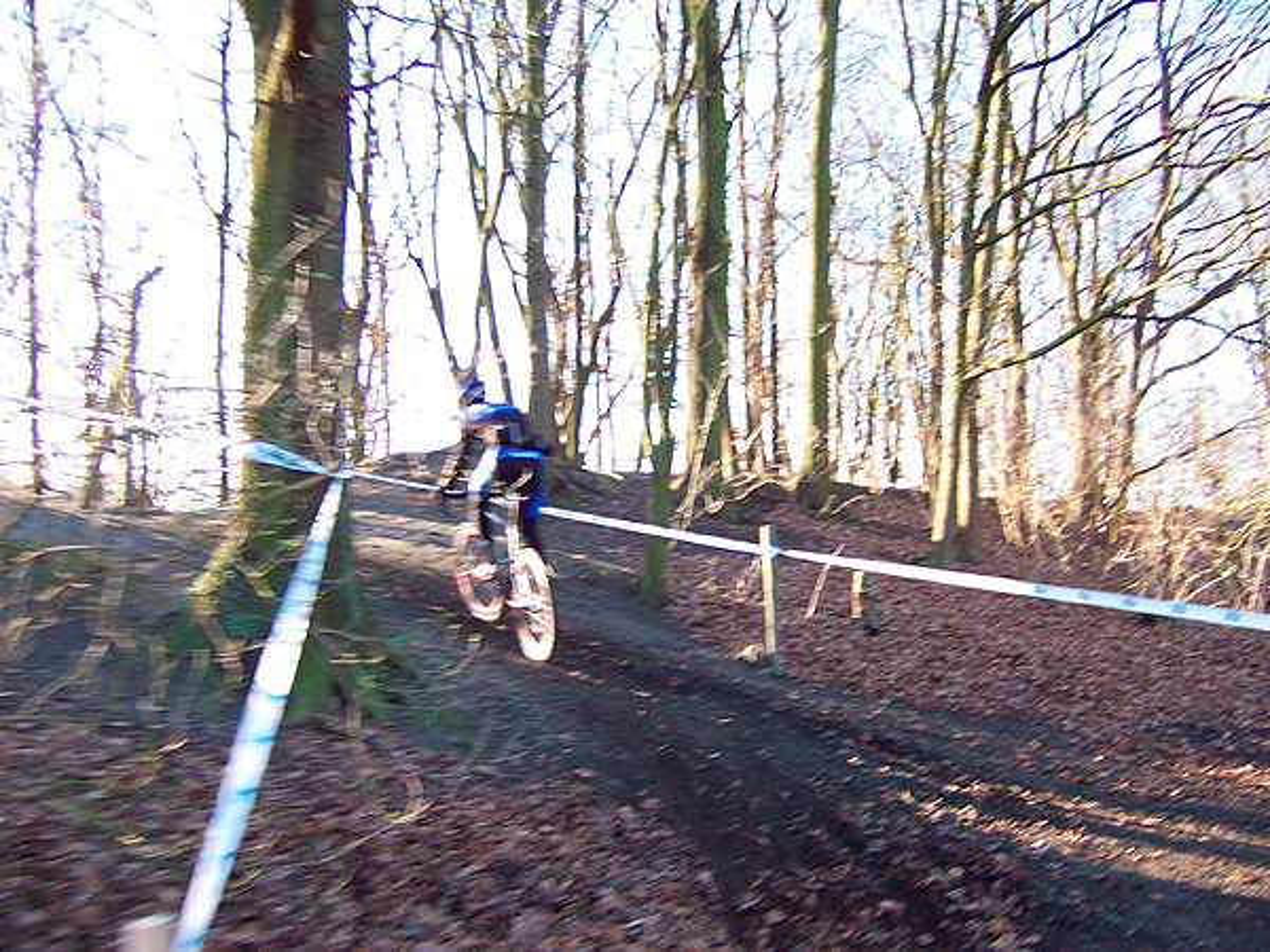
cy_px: 476
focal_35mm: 33
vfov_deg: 42.9
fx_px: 1211
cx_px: 635
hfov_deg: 55.4
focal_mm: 5.5
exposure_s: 1/60
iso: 80
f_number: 2.8
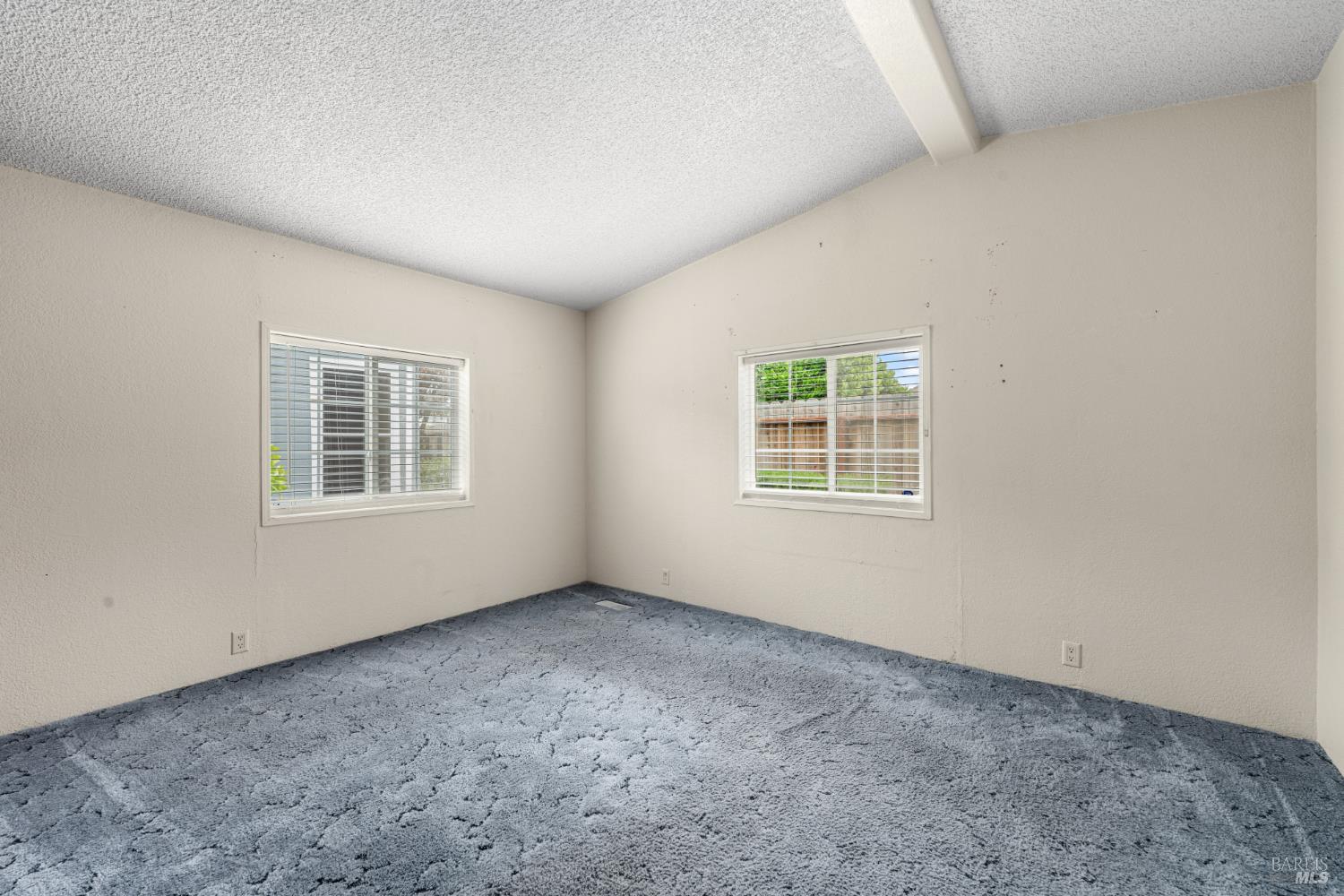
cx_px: 672
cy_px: 448
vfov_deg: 81.2
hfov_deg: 104.3
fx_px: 523
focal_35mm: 14
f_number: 10
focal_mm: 14
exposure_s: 1/4
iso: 200
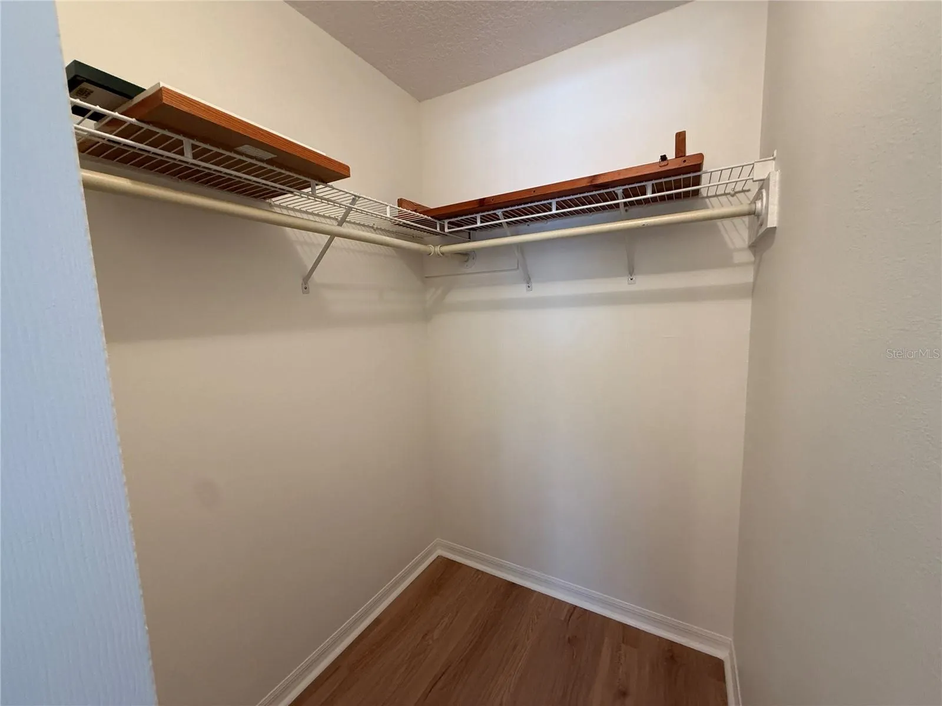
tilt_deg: -6.4
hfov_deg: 102.1
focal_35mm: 14
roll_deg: +2.2
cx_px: 471
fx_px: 381
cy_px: 353
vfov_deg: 85.7
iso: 250
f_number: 2.2
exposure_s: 1/60
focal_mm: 2.22
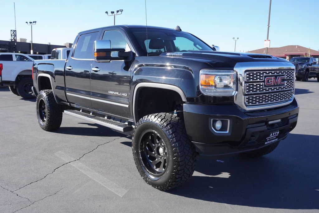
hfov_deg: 57.2
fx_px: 293
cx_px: 160
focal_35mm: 33
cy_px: 106
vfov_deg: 40.0
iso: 100
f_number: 7.1
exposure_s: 1/100
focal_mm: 22
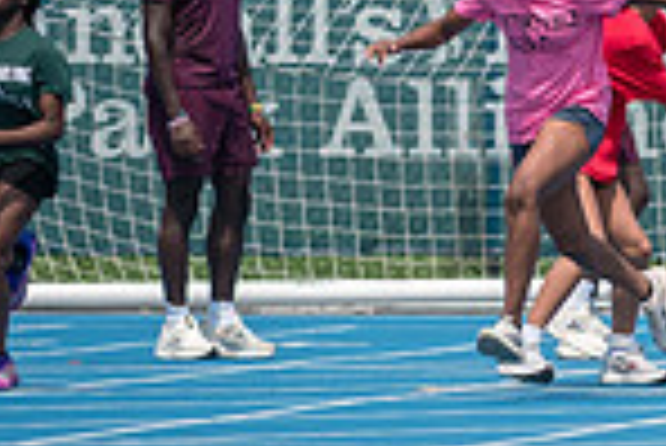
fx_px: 12888
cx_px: 1563
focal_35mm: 696
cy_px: 34
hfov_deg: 2.9
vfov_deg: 2.0
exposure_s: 1/1250
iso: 160
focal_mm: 125
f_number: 5
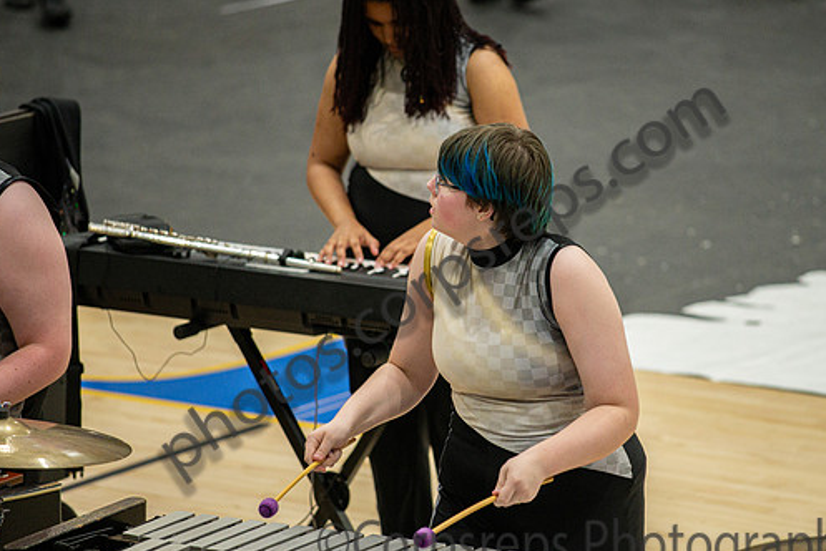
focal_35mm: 242
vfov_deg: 5.7
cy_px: 269
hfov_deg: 8.5
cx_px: 489
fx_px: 5556
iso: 4500
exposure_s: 1/500
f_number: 4
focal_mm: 200
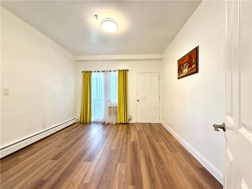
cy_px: 94
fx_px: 102
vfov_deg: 85.7
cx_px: 126
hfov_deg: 102.1
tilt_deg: -0.1
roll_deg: +0.0
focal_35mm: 14
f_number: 2.2
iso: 250
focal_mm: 2.22
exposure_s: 1/120
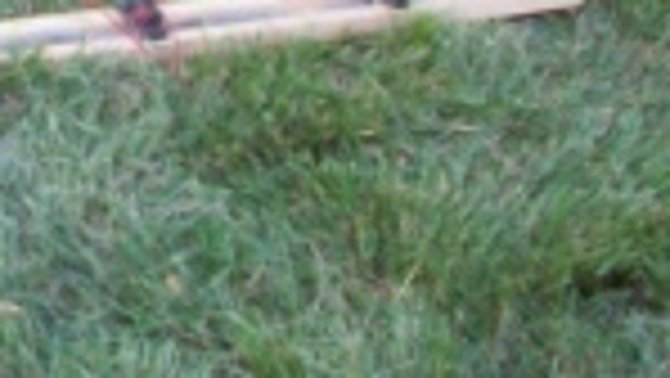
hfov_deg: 11.2
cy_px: -292
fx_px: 3128
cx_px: -616
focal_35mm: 176
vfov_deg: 6.8
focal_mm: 6.2
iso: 200
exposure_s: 1/107
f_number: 2.8
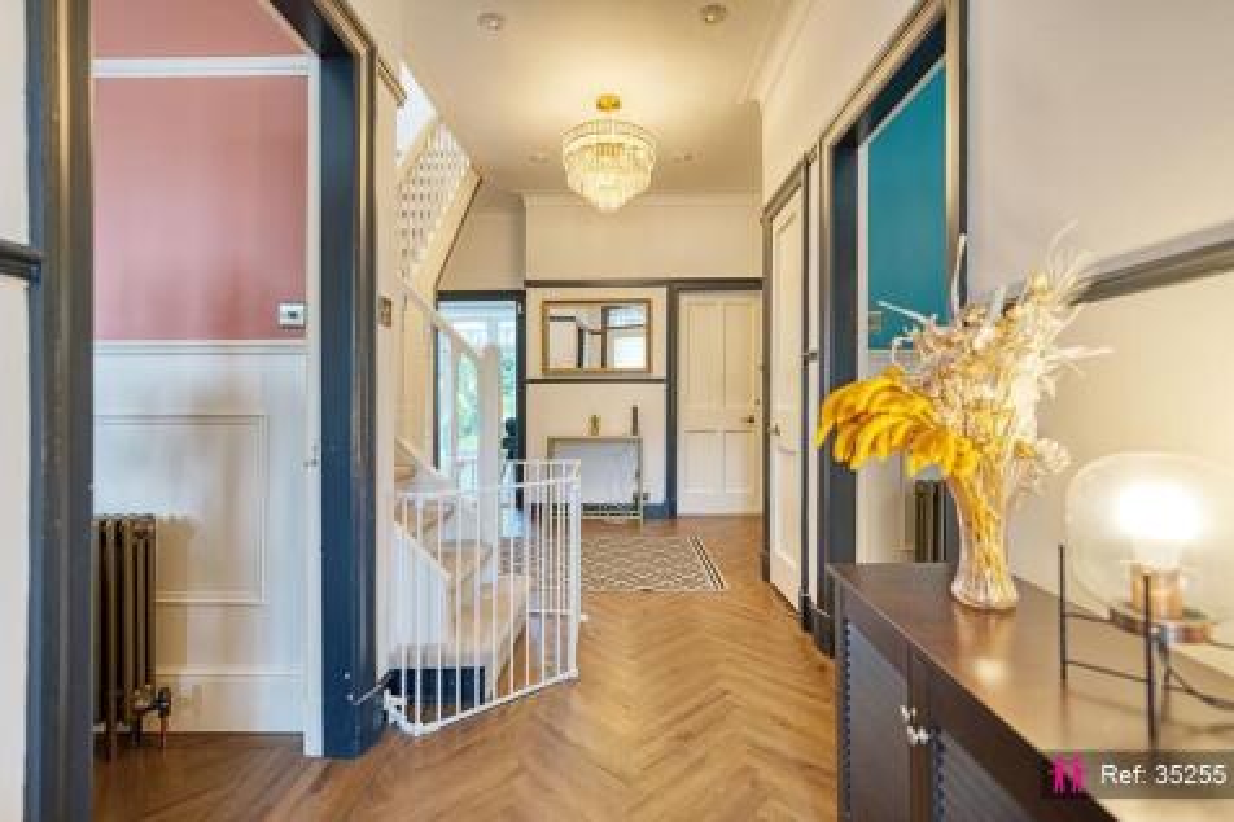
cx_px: 617
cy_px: 411
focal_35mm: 16
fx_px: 548
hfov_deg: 96.8
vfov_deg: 73.7
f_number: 2.8
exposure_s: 1/20
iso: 125
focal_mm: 16
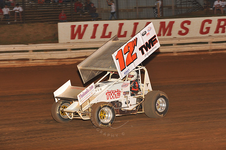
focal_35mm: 108
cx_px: 113
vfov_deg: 12.7
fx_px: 677
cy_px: 76
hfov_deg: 18.9
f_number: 6.3
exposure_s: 1/320
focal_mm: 105
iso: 1000
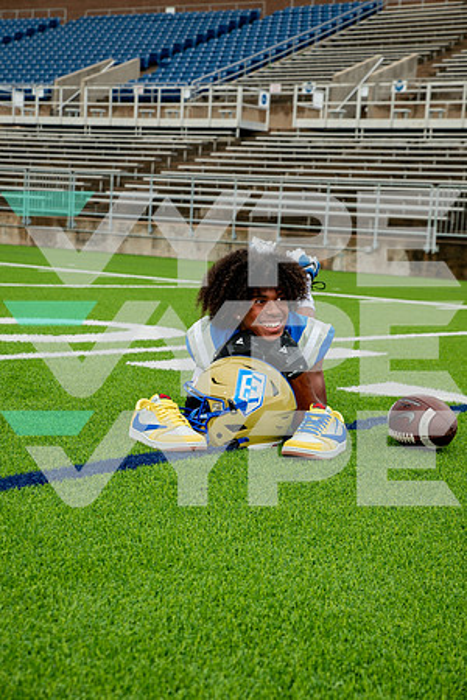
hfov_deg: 19.5
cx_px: 234
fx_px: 1362
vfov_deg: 28.8
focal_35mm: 70
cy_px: 350
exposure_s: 1/320
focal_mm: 70
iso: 200
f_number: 7.1
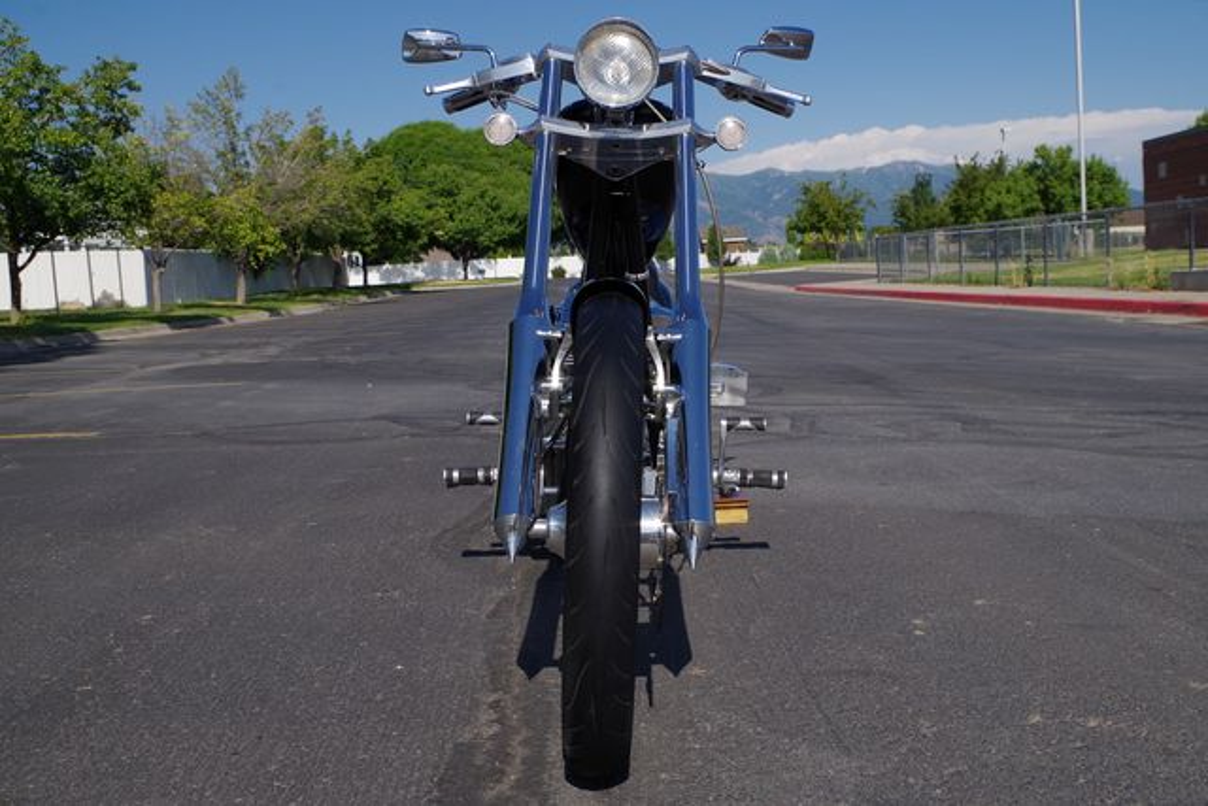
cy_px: 403
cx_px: 604
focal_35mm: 34
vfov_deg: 38.9
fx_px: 1141
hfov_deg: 55.8
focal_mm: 23.13
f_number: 9
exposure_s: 1/500
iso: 200
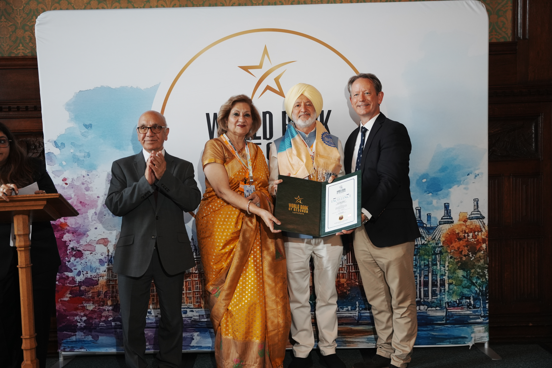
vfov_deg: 38.5
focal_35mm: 34
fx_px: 527
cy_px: 184
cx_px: 276
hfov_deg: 55.2
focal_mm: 34.4
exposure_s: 1/200
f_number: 2.8
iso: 1250
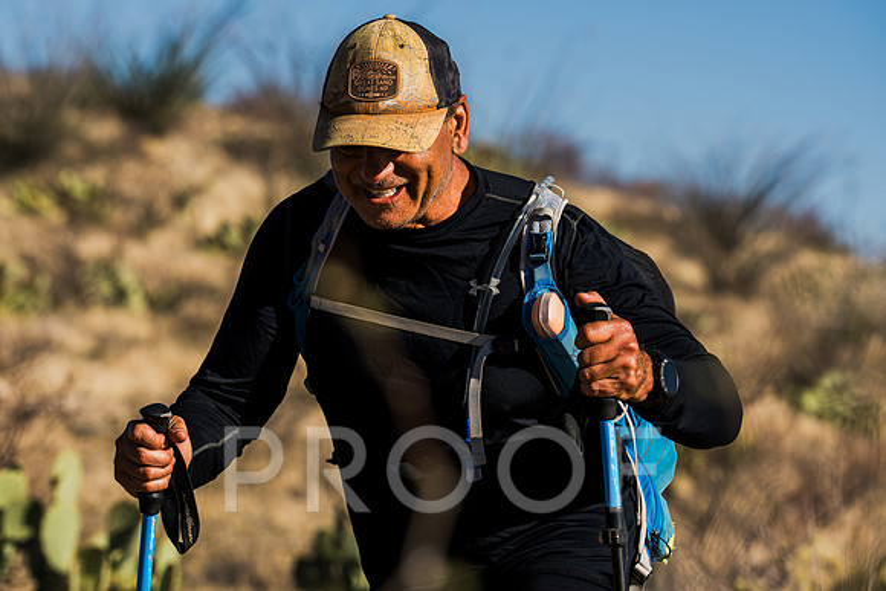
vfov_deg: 8.5
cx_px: 369
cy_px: 282
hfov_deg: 12.8
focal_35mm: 161
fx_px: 3963
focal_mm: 138
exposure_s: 1/1000
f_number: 5.6
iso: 125
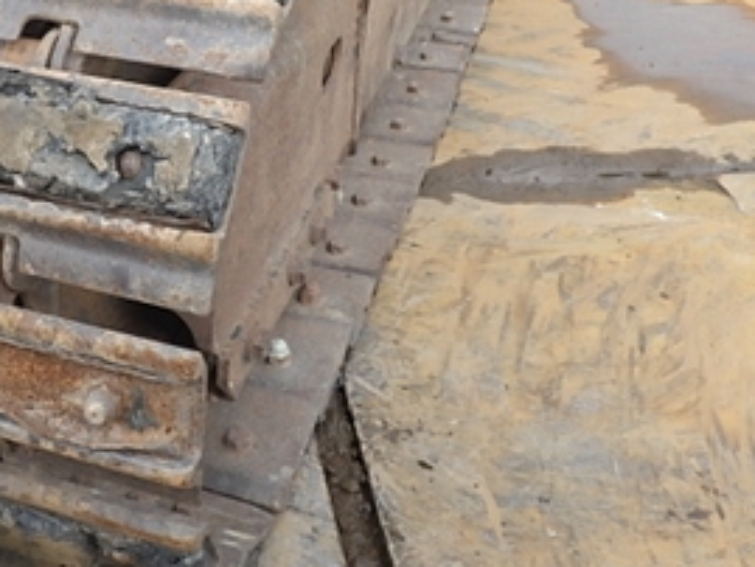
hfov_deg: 36.9
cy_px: 143
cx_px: 160
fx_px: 1091
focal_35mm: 50
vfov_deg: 28.7
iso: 125
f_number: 4.2
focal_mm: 5
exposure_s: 1/200
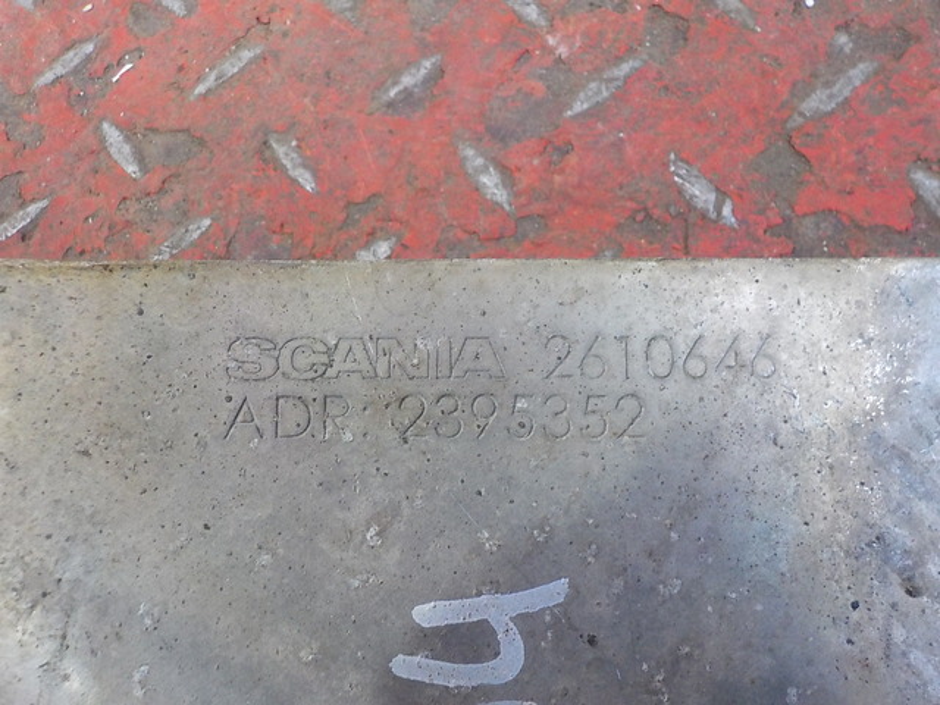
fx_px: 815
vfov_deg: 46.8
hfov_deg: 60.0
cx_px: 470
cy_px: 352
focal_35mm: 30
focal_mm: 4.1
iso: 360
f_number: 3.3
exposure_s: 1/30
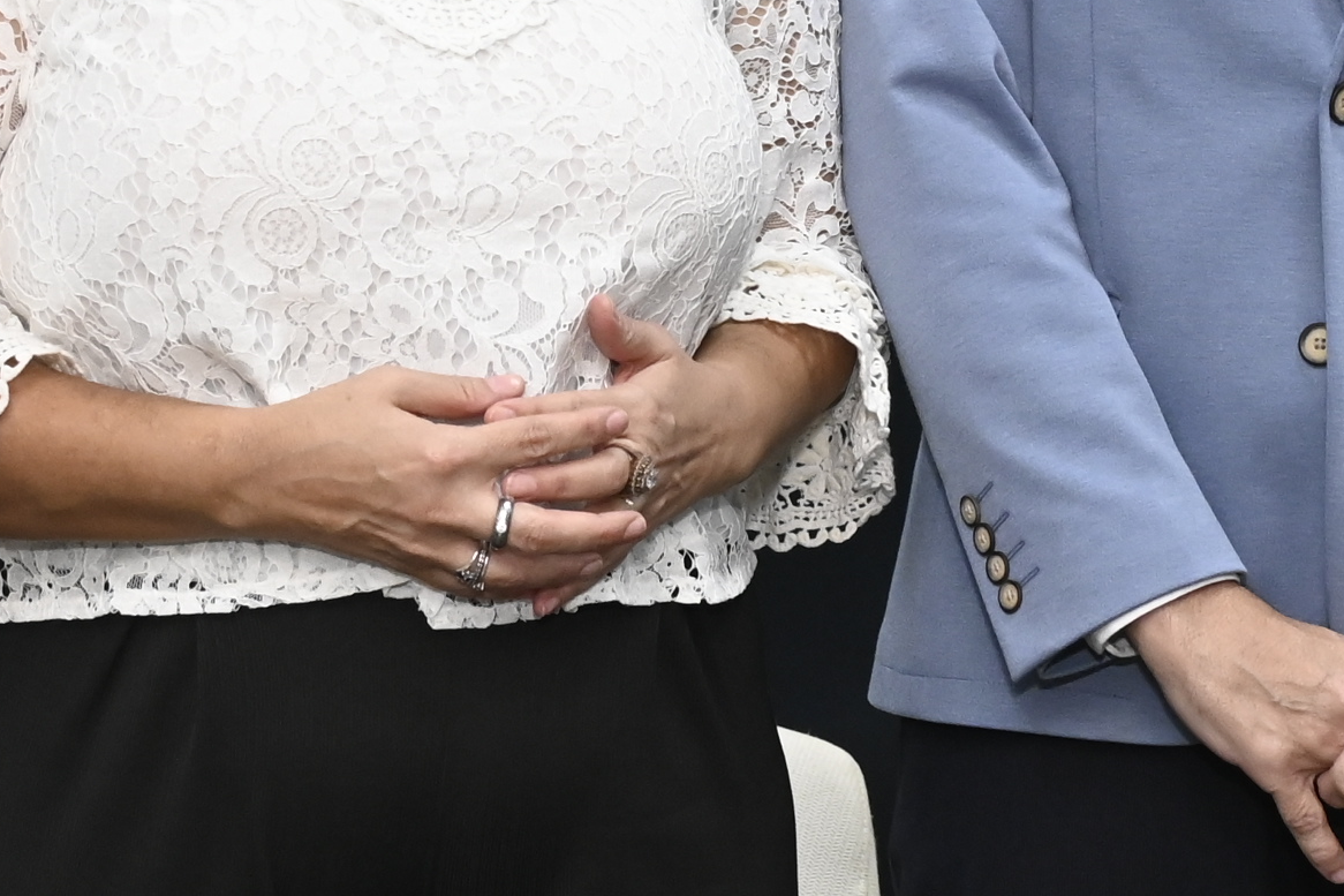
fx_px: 4927
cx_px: 711
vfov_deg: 10.3
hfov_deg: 15.5
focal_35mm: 132
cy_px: -22
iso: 2500
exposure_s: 1/125
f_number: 5
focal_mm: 34
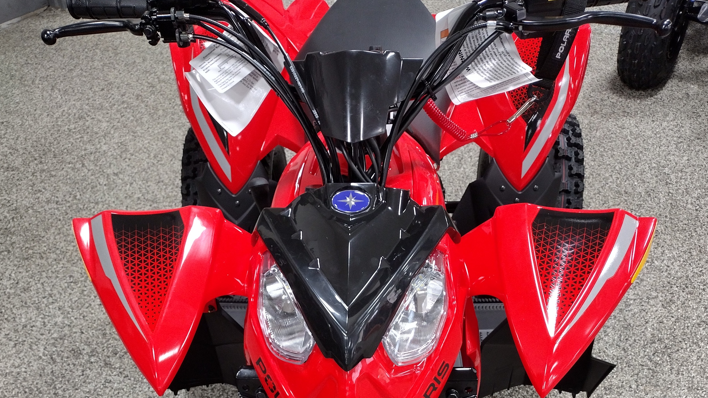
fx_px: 751
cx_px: 352
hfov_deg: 50.5
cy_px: 442
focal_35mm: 40
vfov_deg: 27.1
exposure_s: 1/40
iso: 369
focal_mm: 4.71
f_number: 1.7
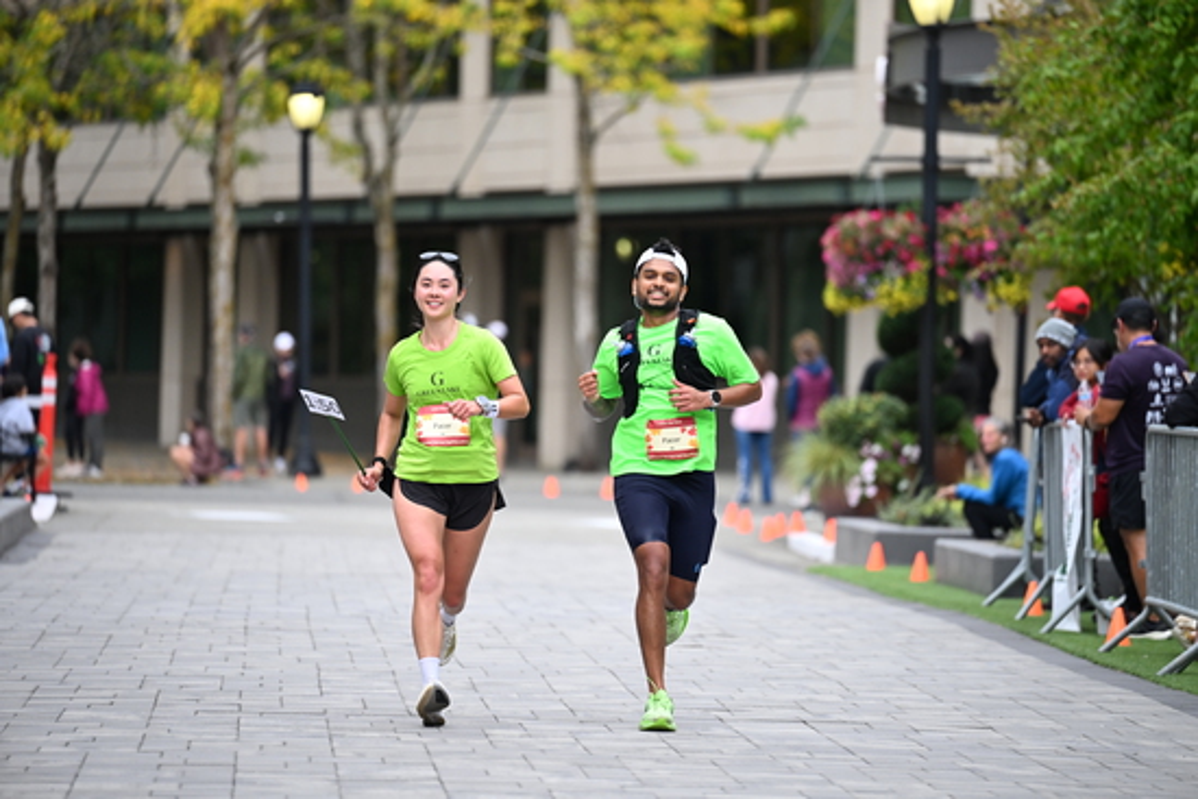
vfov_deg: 6.9
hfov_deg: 10.3
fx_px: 6657
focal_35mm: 200
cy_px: 400
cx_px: 599
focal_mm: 200
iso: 800
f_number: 2.8
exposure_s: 1/2000
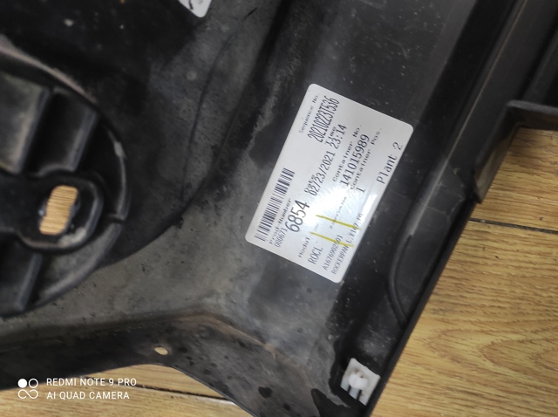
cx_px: 279
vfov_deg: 54.8
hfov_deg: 69.5
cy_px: 208
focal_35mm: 25
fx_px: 402
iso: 596
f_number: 1.89
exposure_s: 1/33
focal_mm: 5.43
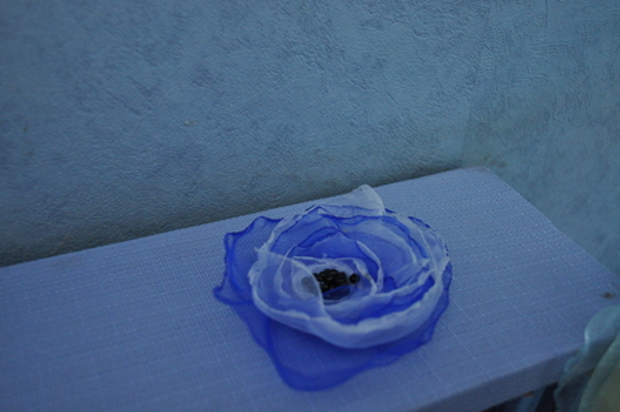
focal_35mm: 36
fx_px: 619
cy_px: 206
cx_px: 310
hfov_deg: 53.2
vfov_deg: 36.8
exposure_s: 1/15
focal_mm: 24
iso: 1600
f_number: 4
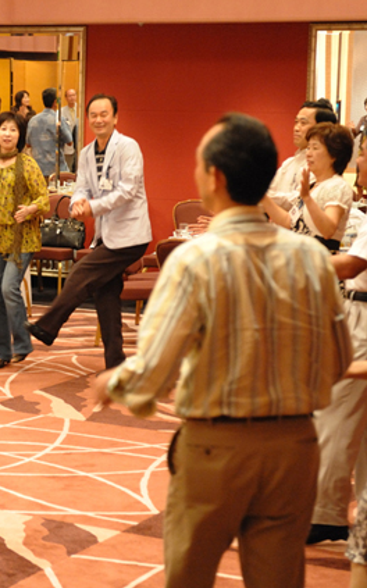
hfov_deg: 12.0
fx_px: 1730
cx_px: -6
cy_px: 295
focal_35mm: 108
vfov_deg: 19.3
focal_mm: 70
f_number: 4
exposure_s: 1/60
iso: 6400
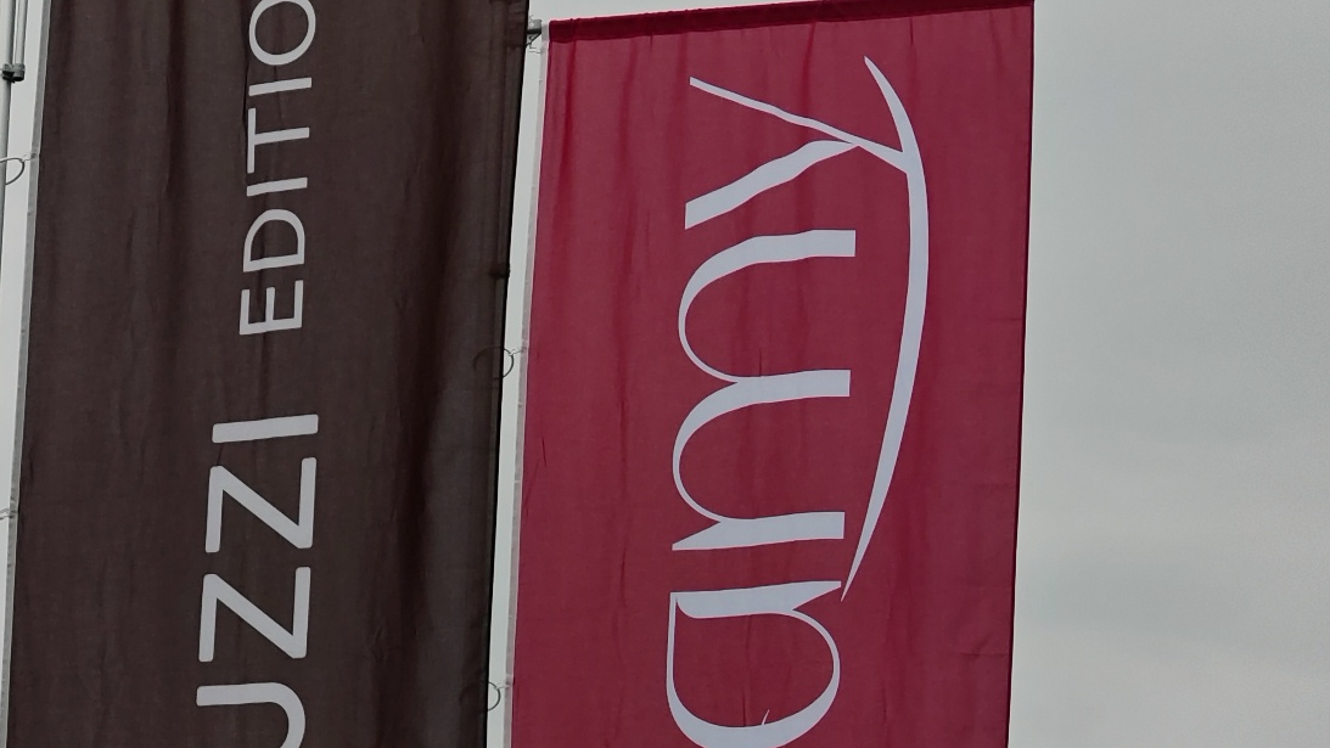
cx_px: -176
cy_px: 735
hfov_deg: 9.8
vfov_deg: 5.6
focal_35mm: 217
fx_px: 7653
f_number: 1.6
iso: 50
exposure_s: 1/3300
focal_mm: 7.62
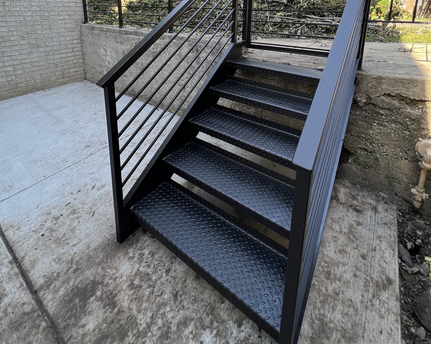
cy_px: 59
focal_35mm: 17
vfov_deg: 68.0
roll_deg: -1.8
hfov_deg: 89.6
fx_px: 217
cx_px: 215
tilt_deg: -12.7
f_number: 1.8
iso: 32
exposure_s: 1/131
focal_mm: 1.57
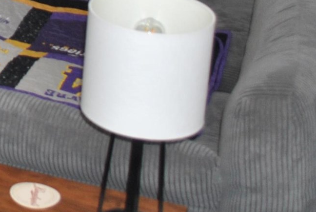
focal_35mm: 128
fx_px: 1125
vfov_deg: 10.2
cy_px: -166
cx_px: -214
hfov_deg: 14.5
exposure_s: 1/60
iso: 200
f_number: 3.5
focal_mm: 18
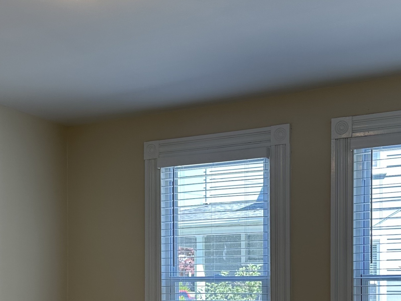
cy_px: 281
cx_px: 165
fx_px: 706
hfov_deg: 31.6
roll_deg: +0.2
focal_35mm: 61
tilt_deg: +0.8
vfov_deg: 23.3
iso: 80
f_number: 1.78
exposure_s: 1/197
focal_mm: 6.86
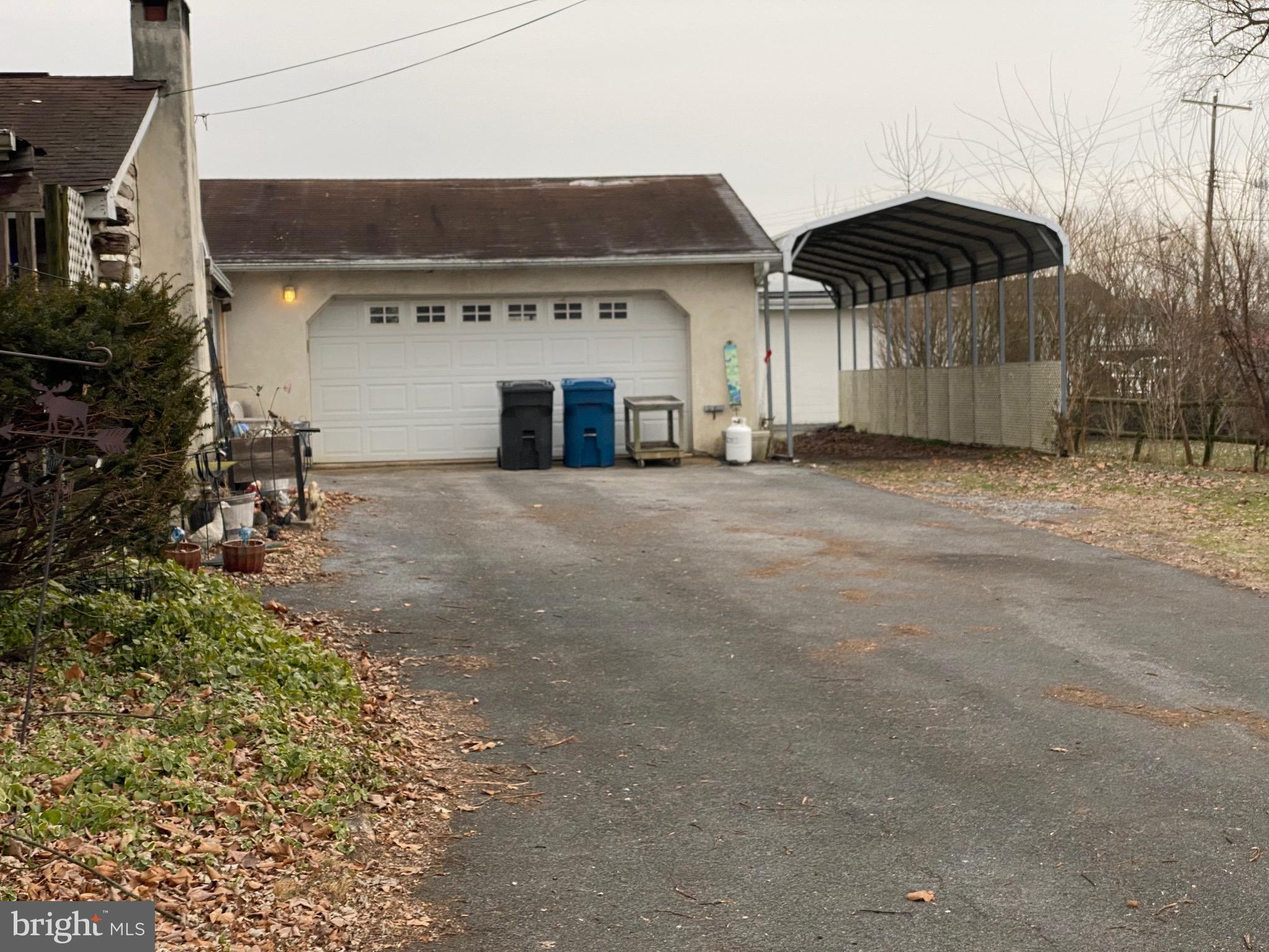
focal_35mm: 52
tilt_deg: -4.0
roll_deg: +1.1
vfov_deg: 28.0
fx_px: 1906
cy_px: 476
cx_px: 634
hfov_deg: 36.8
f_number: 2
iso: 20
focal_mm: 6
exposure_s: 1/375
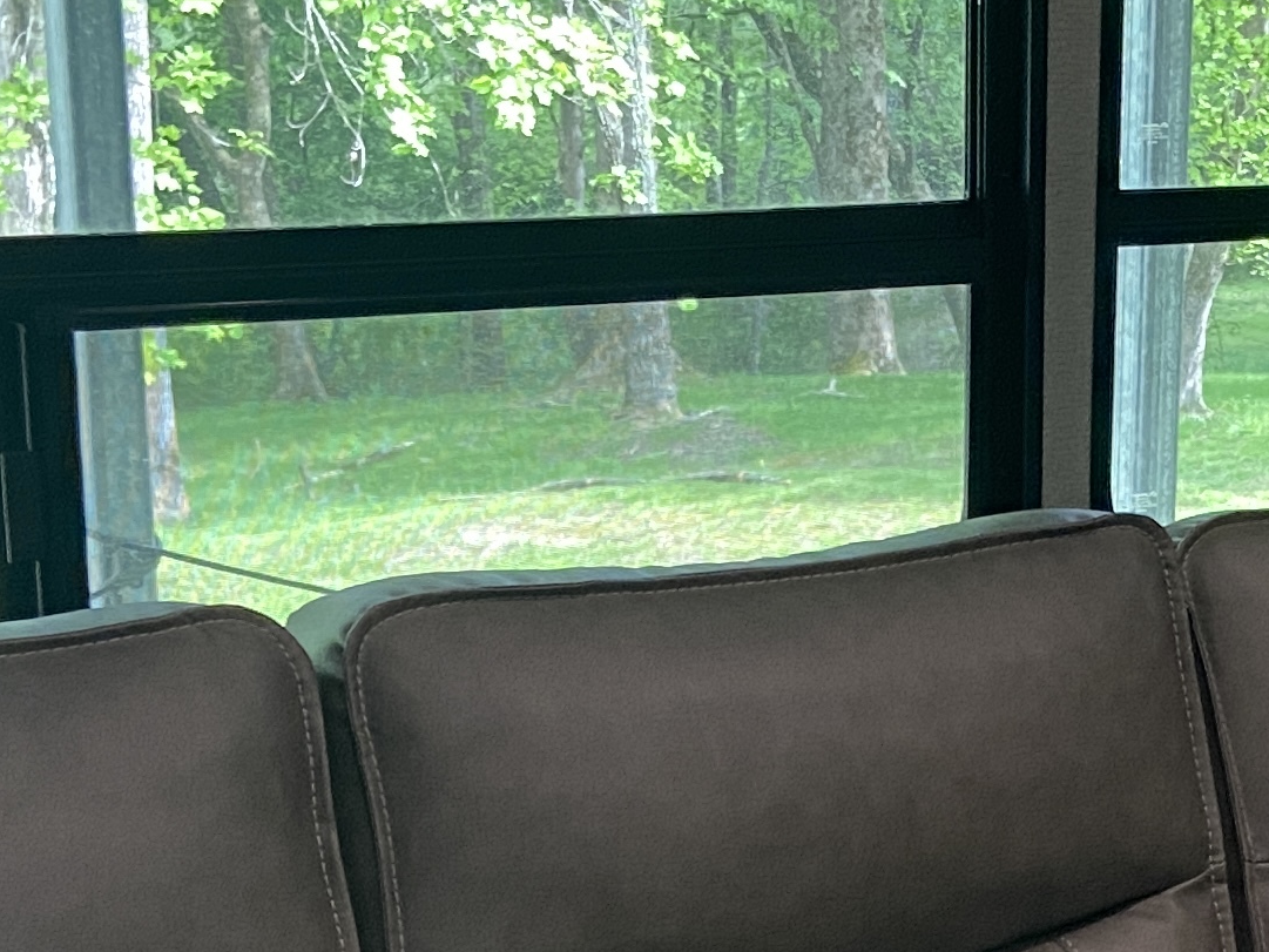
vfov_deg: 14.9
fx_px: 3556
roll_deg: -4.2
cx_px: 1256
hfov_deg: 19.7
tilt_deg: -19.3
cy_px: 1024
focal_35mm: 97
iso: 160
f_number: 1.8
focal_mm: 4.25
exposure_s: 1/60
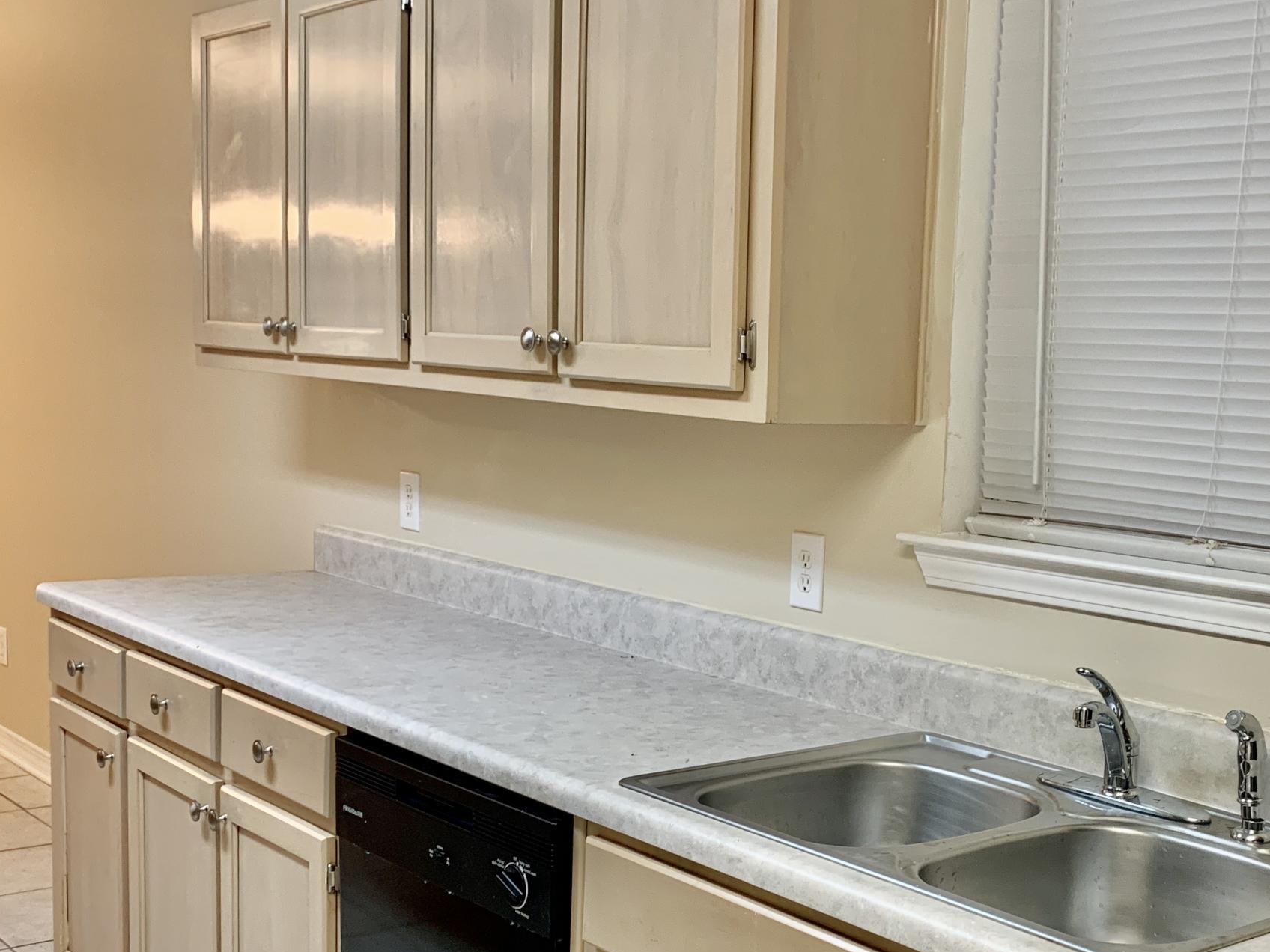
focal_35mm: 46
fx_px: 1688
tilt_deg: -8.9
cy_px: 612
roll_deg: -2.0
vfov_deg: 31.3
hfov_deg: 40.5
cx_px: 890
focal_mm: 4.25
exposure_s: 1/60
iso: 100
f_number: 1.8
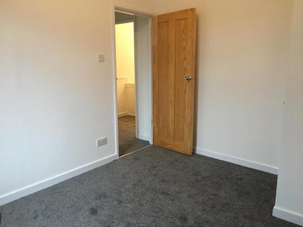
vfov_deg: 48.2
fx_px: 254
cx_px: 152
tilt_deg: -11.0
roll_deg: +0.3
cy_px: 114
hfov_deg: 61.7
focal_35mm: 29
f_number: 2.2
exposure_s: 1/33
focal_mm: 4.15
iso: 200
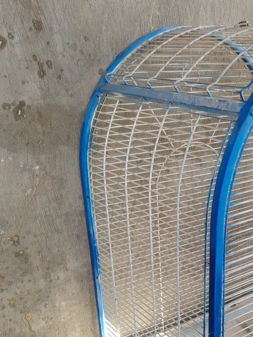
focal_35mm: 46
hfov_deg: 30.6
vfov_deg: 39.9
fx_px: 448
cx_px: 211
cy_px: 261
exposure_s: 1/50
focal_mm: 5.25
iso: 422
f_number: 1.75
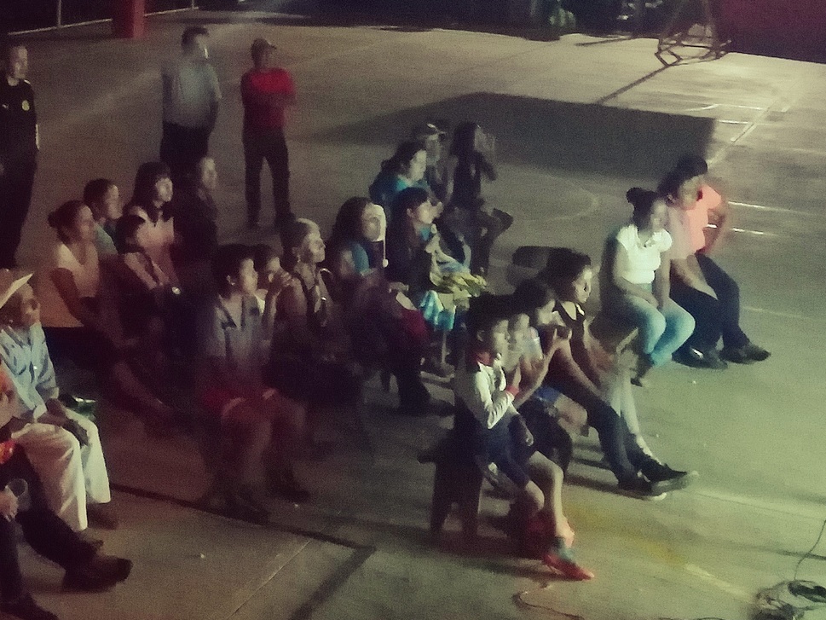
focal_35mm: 65
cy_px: 217
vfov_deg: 22.5
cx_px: 125
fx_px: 1551
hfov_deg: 28.9
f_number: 1.8
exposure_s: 1/12
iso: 3200
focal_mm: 3.62
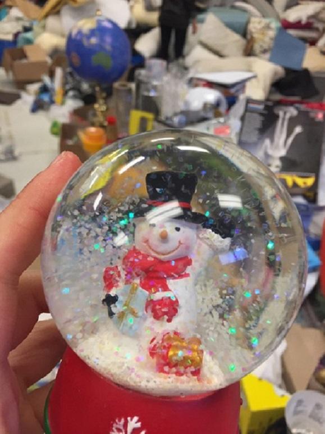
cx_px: 162
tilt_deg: -33.4
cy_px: 217
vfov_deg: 61.7
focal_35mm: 29
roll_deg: -4.1
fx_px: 363
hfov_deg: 48.2
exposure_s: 1/30
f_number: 2.2
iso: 32
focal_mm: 4.15
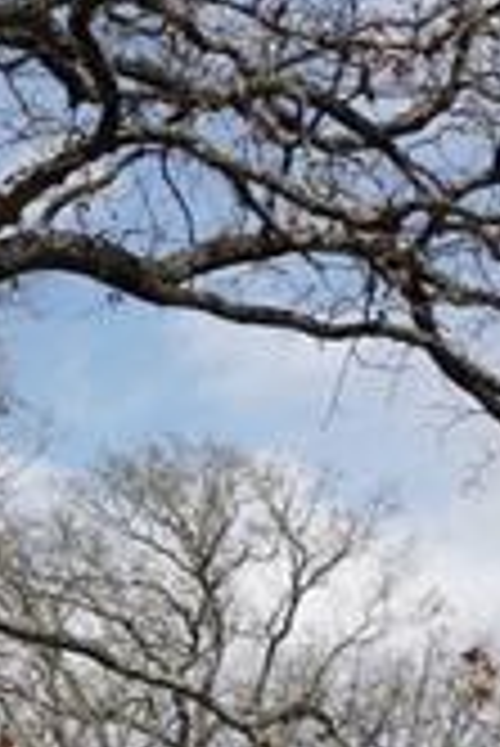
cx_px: -270
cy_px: 828
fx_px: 2308
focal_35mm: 111
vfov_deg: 17.7
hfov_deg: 11.8
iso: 100
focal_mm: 16
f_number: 13
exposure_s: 1/160
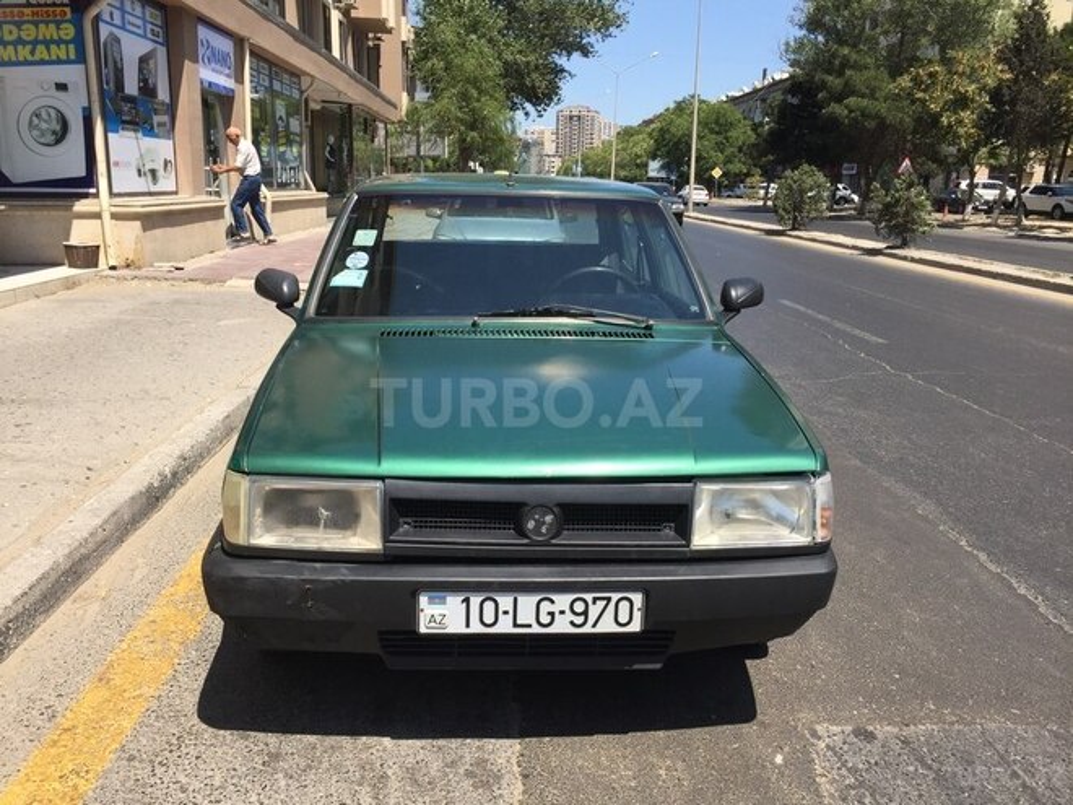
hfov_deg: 61.7
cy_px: 402
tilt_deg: -13.8
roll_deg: -2.1
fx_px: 899
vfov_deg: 48.2
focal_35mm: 29
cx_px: 536
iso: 32
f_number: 2.2
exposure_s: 1/1799
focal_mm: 4.15
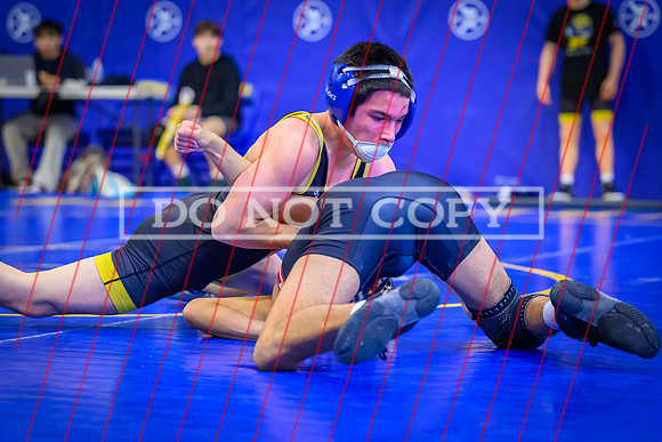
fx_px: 2224
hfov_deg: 16.9
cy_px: 238
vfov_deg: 11.3
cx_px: 323
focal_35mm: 121
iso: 8000
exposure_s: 1/640
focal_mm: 91
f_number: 2.8
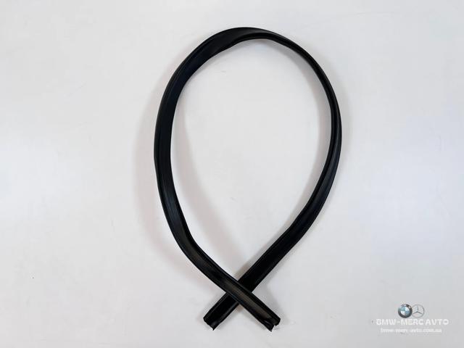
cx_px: 232
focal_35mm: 26
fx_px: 349
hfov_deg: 67.3
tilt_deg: -88.6
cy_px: 174
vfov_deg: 53.1
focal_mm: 5.7
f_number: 1.5
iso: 40
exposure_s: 1/121
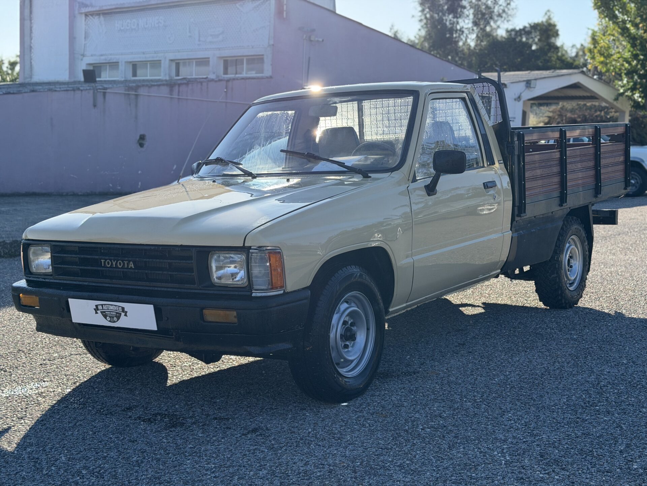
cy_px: 243
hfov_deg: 39.7
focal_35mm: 48
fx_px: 897
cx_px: 324
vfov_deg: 30.3
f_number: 1.78
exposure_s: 1/1754
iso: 100
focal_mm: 6.76
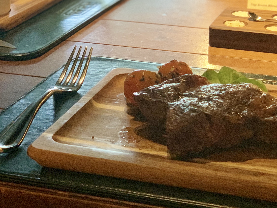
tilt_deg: -18.0
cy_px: 65
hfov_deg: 20.6
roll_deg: -0.7
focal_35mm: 95
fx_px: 760
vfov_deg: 15.5
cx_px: 178
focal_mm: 6
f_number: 2.4
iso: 400
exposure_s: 1/40
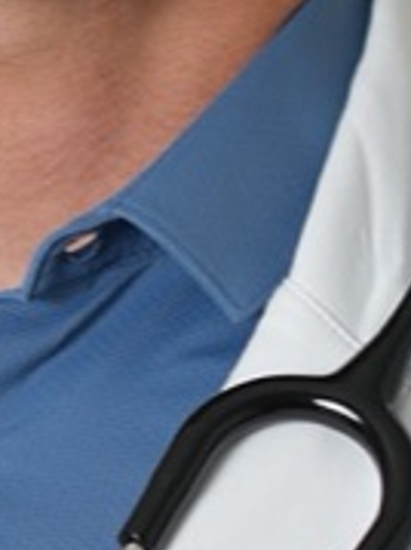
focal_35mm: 376
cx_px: 112
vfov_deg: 5.3
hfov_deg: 3.9
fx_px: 5960
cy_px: 602
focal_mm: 50
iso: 160
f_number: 1.8
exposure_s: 1/50
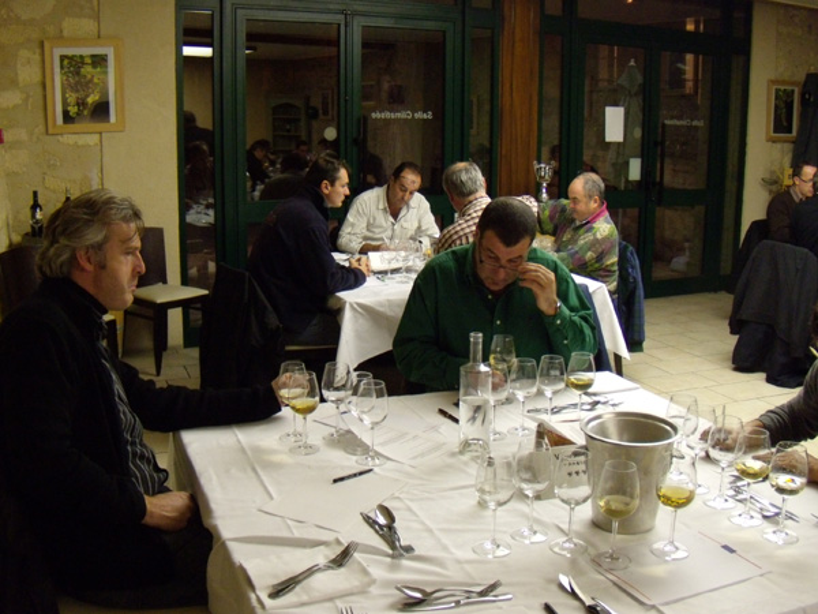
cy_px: 307
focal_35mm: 36
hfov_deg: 51.4
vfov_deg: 39.7
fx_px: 851
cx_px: 409
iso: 400
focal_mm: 6.4
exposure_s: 1/40
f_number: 3.6
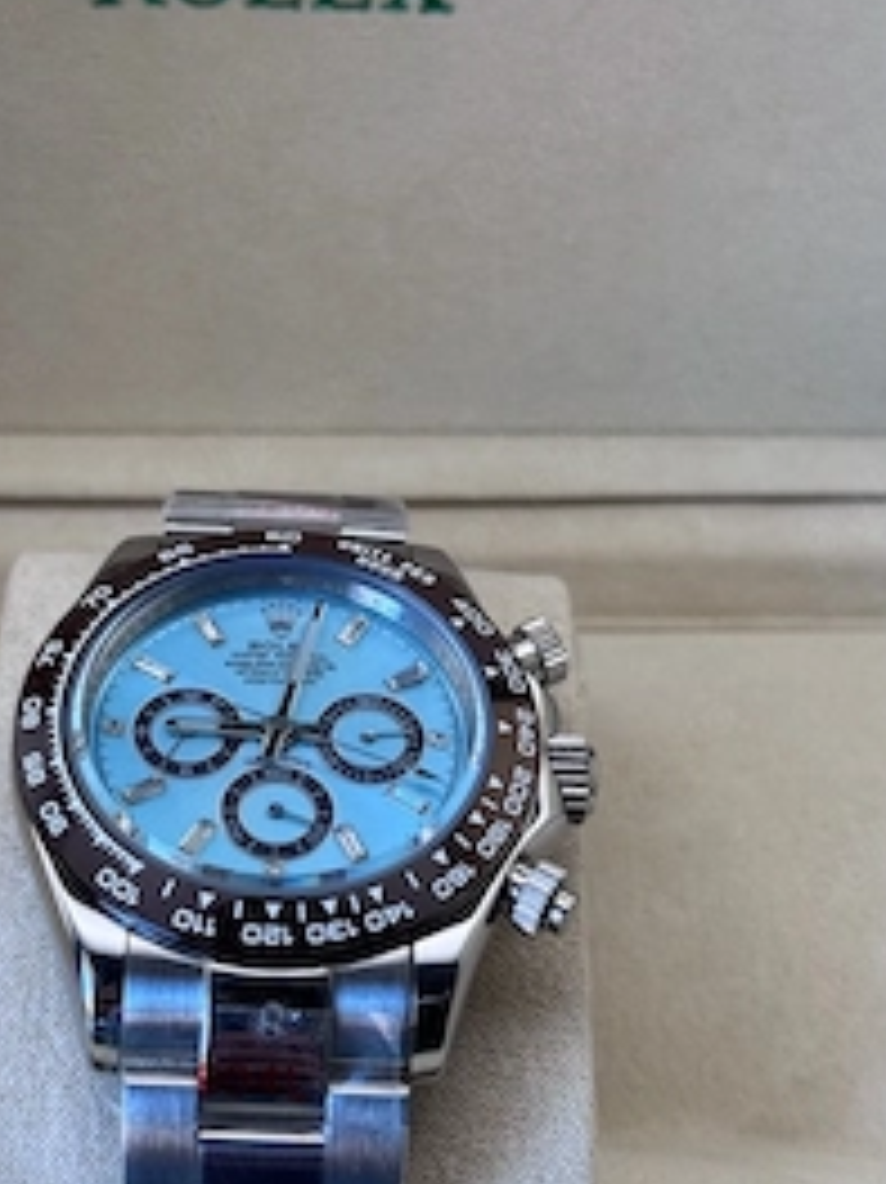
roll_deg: -0.6
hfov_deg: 20.1
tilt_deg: -29.4
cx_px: 333
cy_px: 509
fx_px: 2493
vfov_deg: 26.7
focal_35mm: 73
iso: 64
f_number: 1.78
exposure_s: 1/116
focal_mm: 6.76
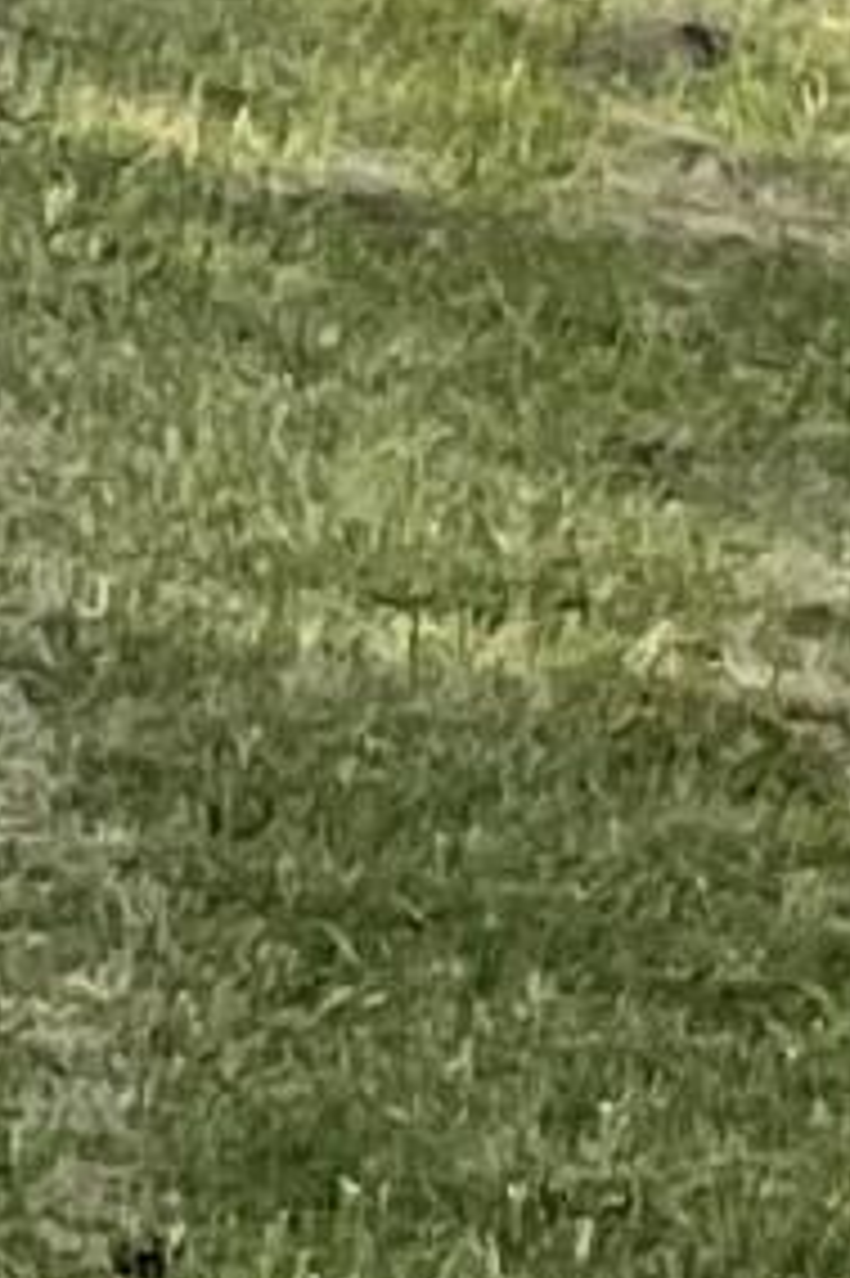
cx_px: -5595
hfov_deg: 3.6
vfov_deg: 7.1
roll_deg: +0.8
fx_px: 10141
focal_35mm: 286
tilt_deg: -9.0
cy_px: -648
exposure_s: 1/1435
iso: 32
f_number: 1.6
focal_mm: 4.2
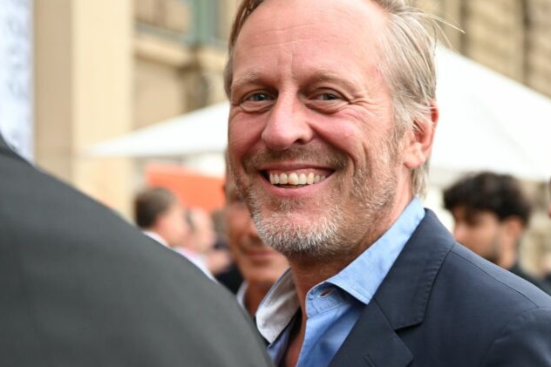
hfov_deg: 21.7
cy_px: 302
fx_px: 1438
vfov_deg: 14.4
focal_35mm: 94
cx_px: 330
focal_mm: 44
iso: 1250
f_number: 3.2
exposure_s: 1/200
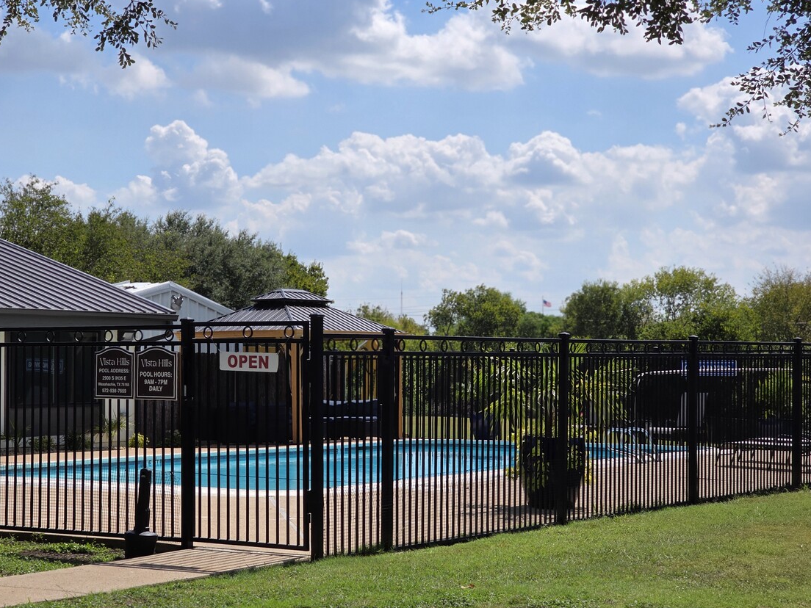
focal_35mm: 80
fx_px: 1874
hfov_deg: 24.4
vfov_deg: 18.4
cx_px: 344
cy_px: 336
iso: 50
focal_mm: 7.9
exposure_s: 1/3168
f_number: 2.4
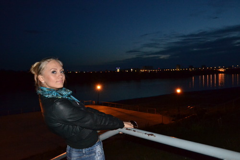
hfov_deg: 57.2
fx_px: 220
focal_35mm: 33
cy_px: 80
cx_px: 120
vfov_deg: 39.9
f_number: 3.8
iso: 3200
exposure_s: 1/60
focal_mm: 22
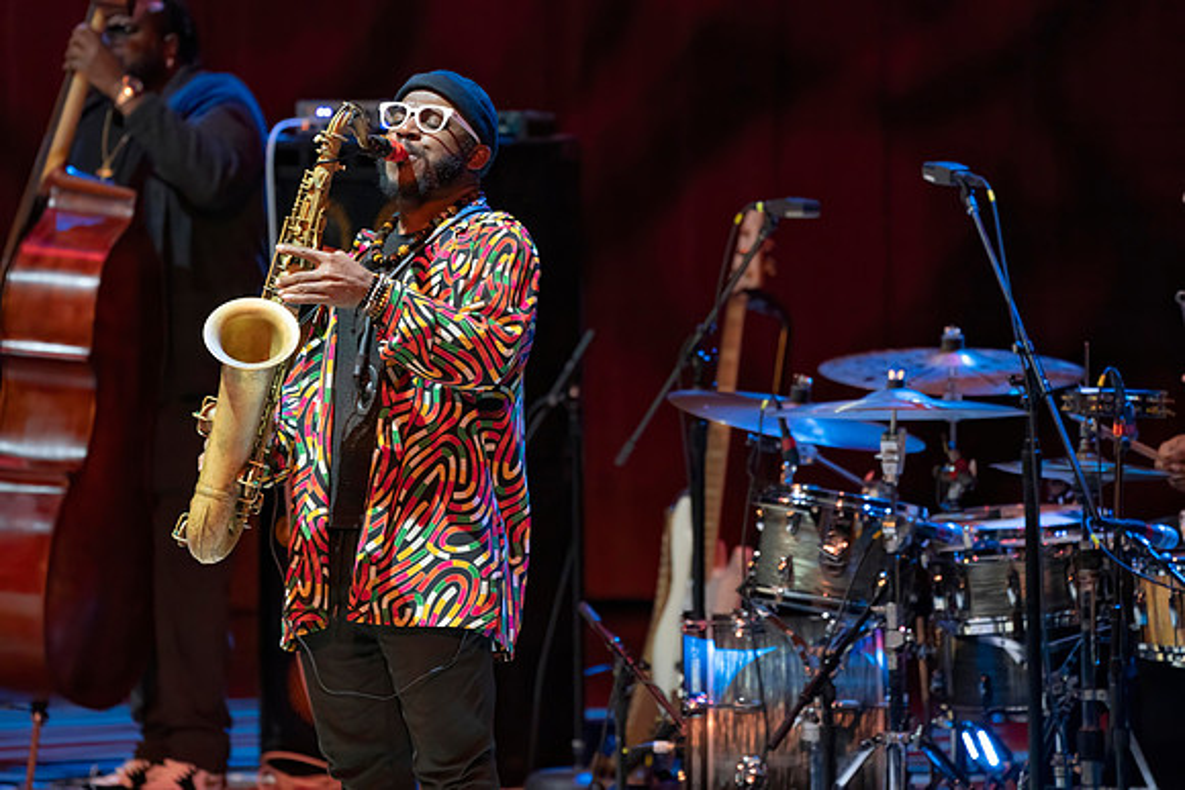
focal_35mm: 303
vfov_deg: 4.5
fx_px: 9976
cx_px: 592
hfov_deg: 6.8
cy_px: 395
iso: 5000
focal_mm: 303
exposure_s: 1/320
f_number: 5.6
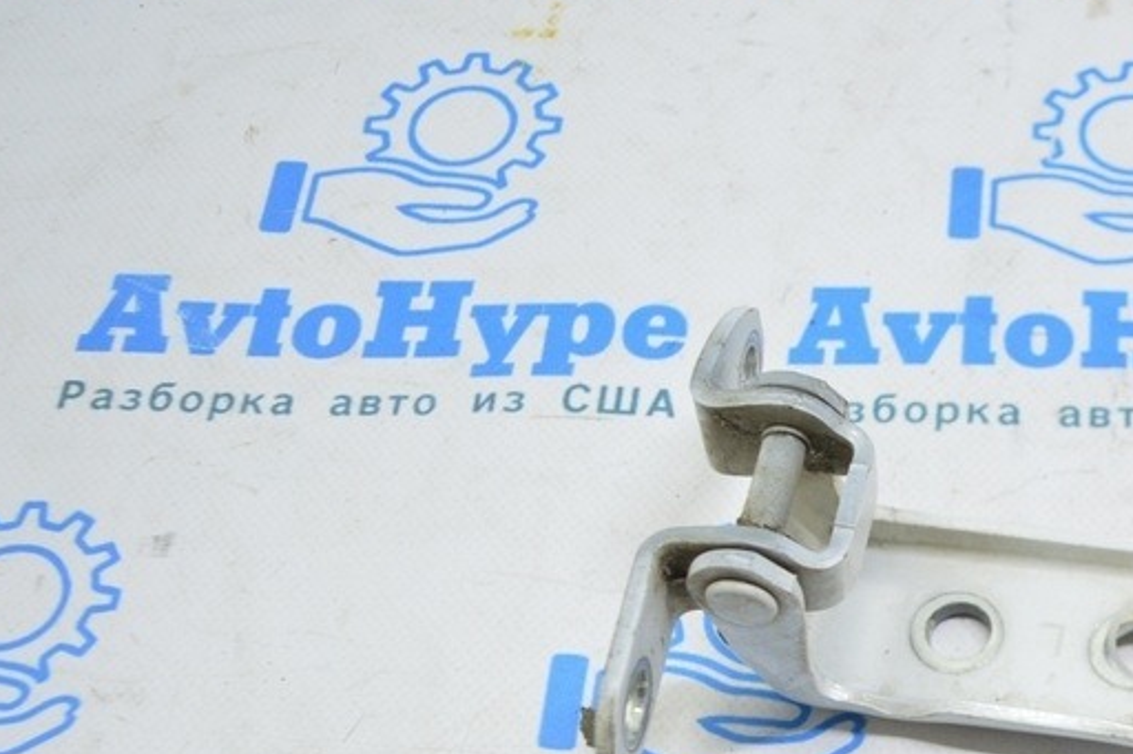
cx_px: 1000
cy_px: 722
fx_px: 2076
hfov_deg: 29.4
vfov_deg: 20.1
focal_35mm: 66
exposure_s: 1/40
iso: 400
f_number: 3.8
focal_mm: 22
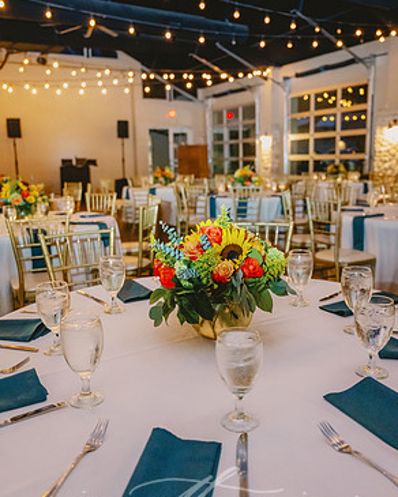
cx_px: 199
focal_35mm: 33
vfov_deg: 54.2
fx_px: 486
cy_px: 256
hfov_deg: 44.5
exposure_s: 1/200
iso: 8000
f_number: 2.8
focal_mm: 28.5
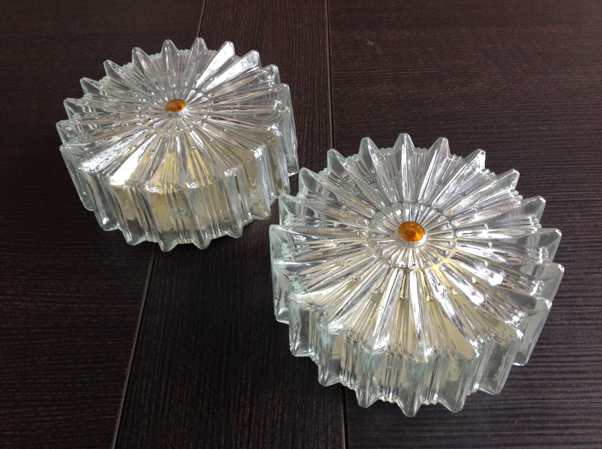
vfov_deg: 40.6
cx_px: 301
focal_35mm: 35
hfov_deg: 52.7
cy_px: 224
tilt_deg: -51.4
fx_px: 608
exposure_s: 1/15
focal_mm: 4.28
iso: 50
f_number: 2.4
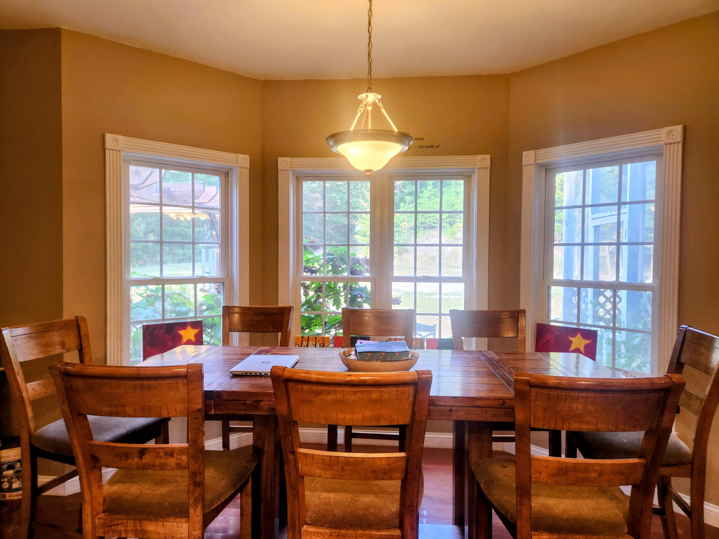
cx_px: 360
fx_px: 478
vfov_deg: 58.9
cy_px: 270
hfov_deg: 73.9
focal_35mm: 23
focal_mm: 5.4
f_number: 1.8
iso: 125
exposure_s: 1/120
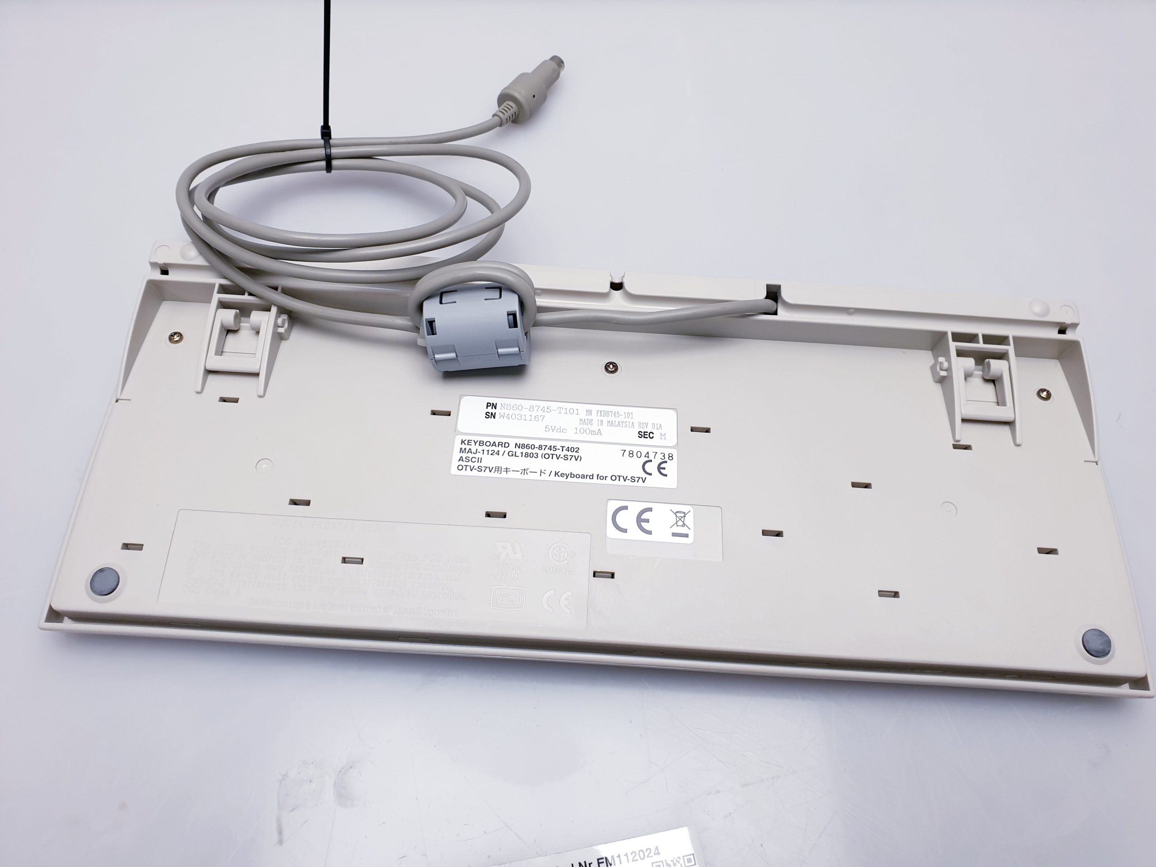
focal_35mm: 26
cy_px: 434
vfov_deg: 53.1
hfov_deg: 67.3
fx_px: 868
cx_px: 578
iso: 80
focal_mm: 4.3
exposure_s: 1/100
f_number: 2.4
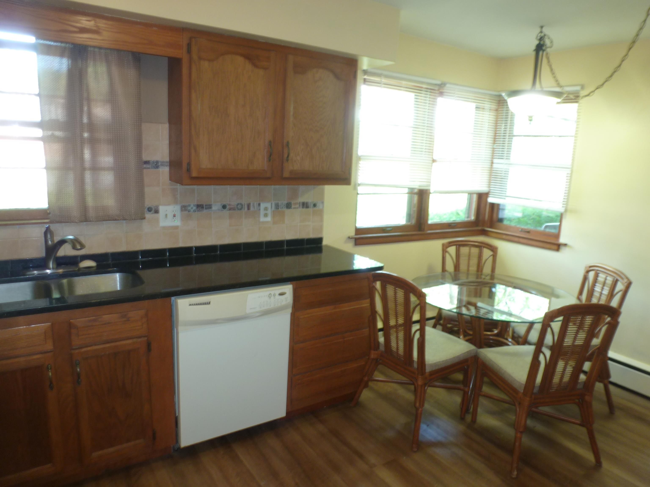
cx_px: 325
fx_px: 451
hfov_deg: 71.6
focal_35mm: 24
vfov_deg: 56.8
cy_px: 244
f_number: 3.3
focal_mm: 4.3
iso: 100
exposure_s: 1/4
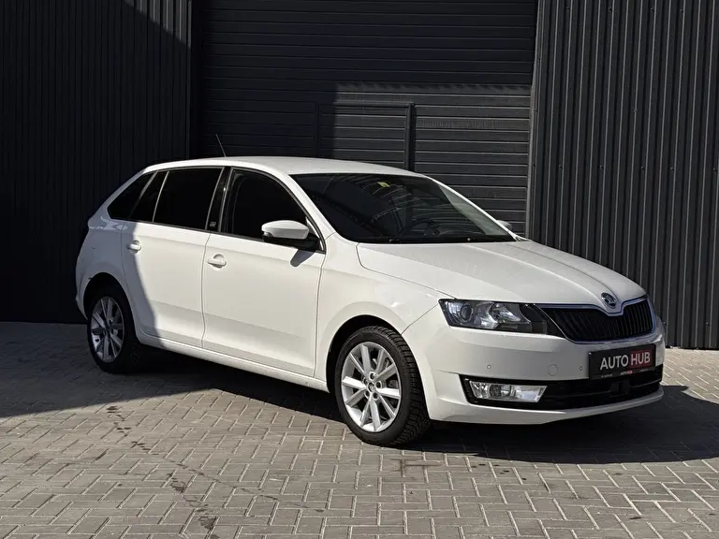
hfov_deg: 38.2
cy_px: 271
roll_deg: -1.6
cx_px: 373
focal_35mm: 50
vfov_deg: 29.1
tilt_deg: -3.5
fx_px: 1039
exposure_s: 1/15385
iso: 50
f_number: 1.78
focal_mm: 6.76
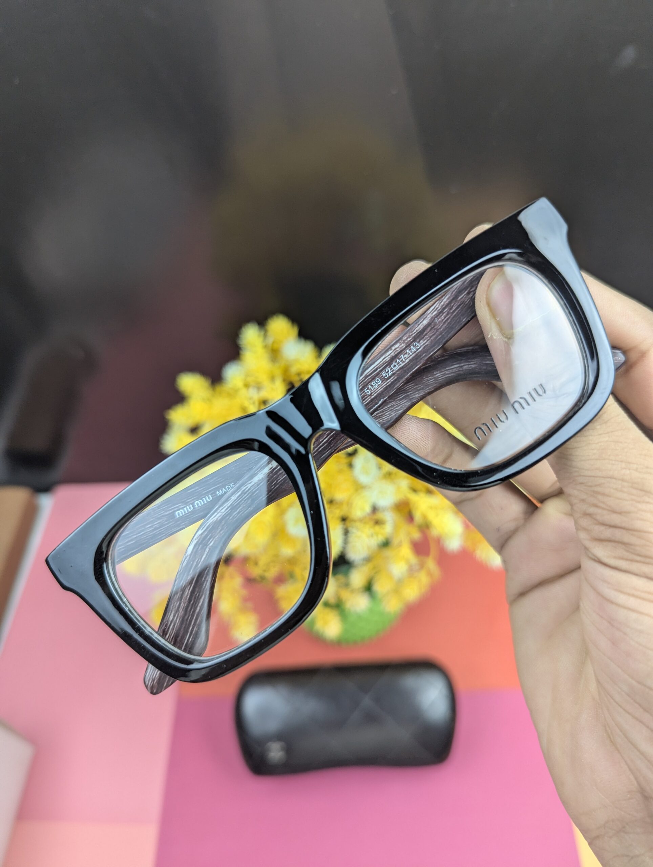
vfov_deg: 71.5
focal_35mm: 24
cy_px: 434
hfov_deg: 56.9
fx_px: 602
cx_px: 326
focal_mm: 6.81
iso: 101
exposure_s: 1/100
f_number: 1.85
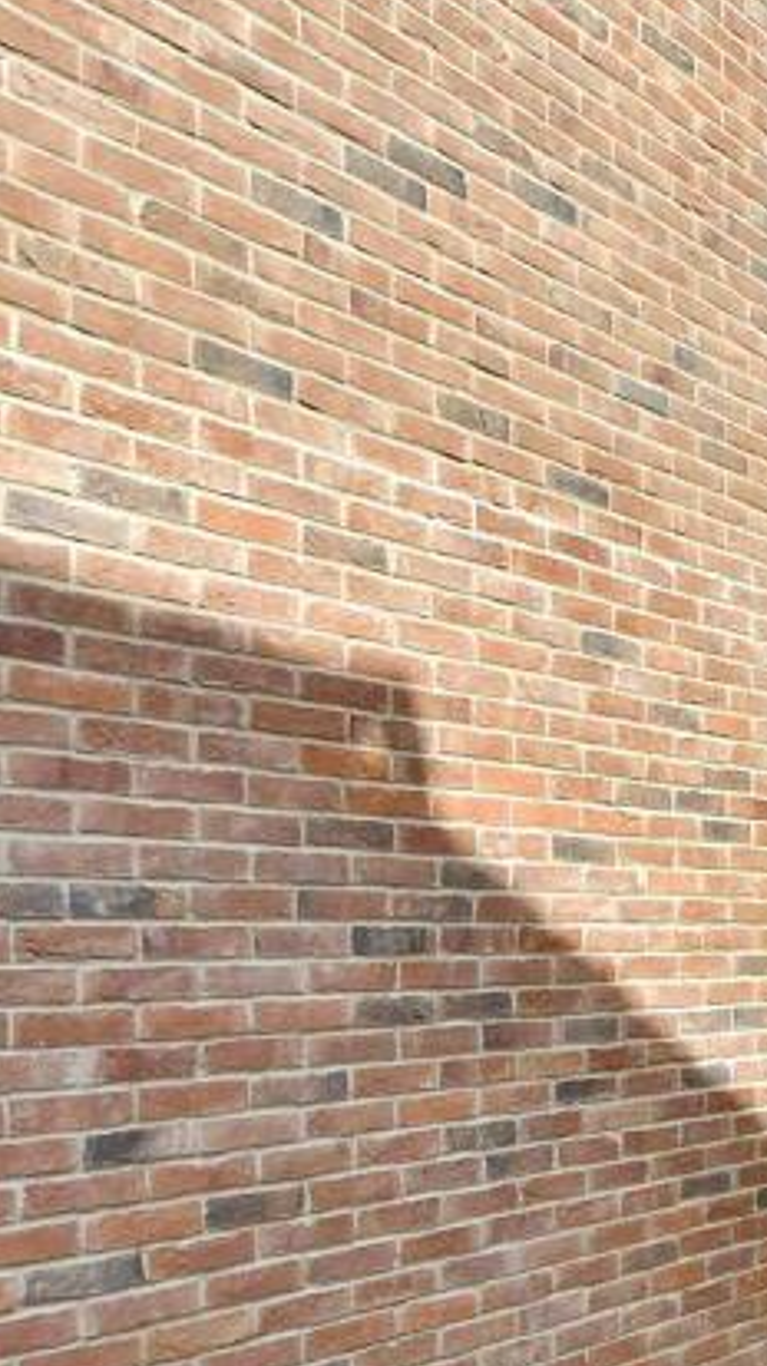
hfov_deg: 23.1
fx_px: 1412
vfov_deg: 50.5
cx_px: 1213
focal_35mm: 39
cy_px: 928
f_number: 9
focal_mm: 10
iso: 500
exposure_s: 1/320
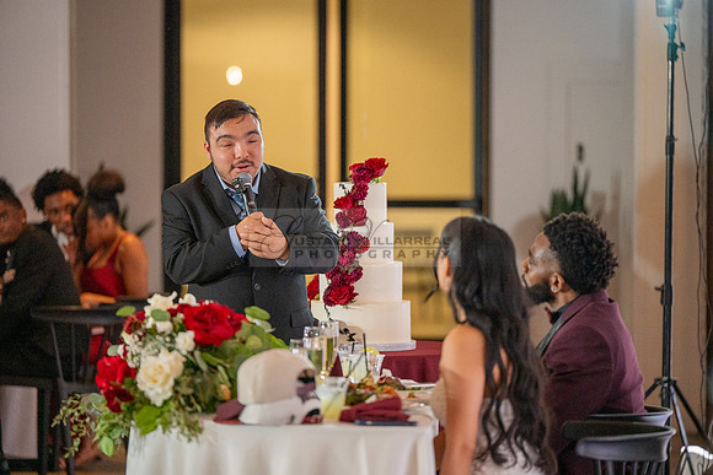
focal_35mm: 200
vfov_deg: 6.9
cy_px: 238
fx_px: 3962
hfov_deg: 10.3
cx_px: 356
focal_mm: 200
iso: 1600
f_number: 2.8
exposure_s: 1/320
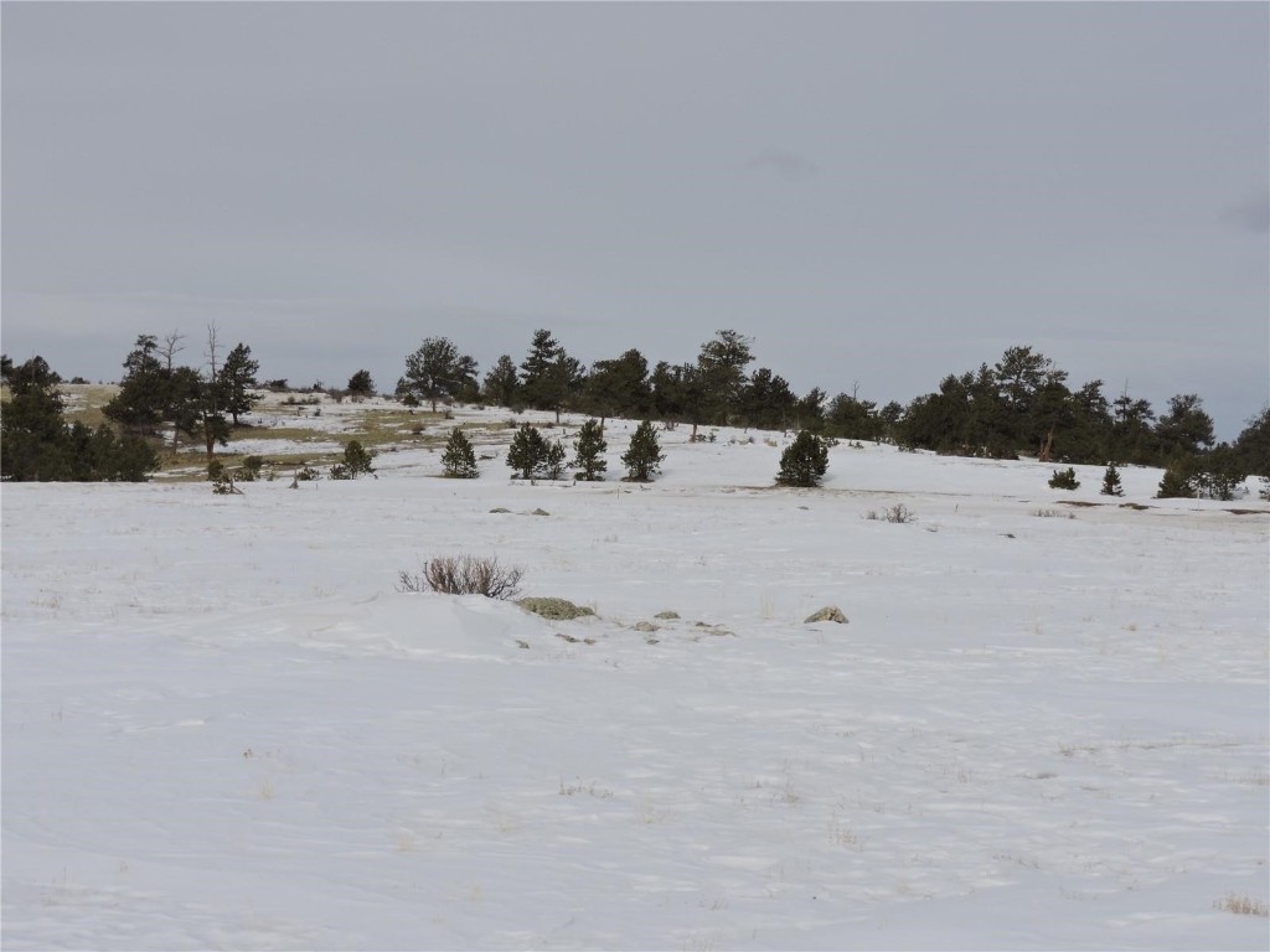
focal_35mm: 85
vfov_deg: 17.4
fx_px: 3119
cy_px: 476
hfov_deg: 23.0
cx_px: 635
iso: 100
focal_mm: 15.2
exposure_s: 1/1250
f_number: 4.5
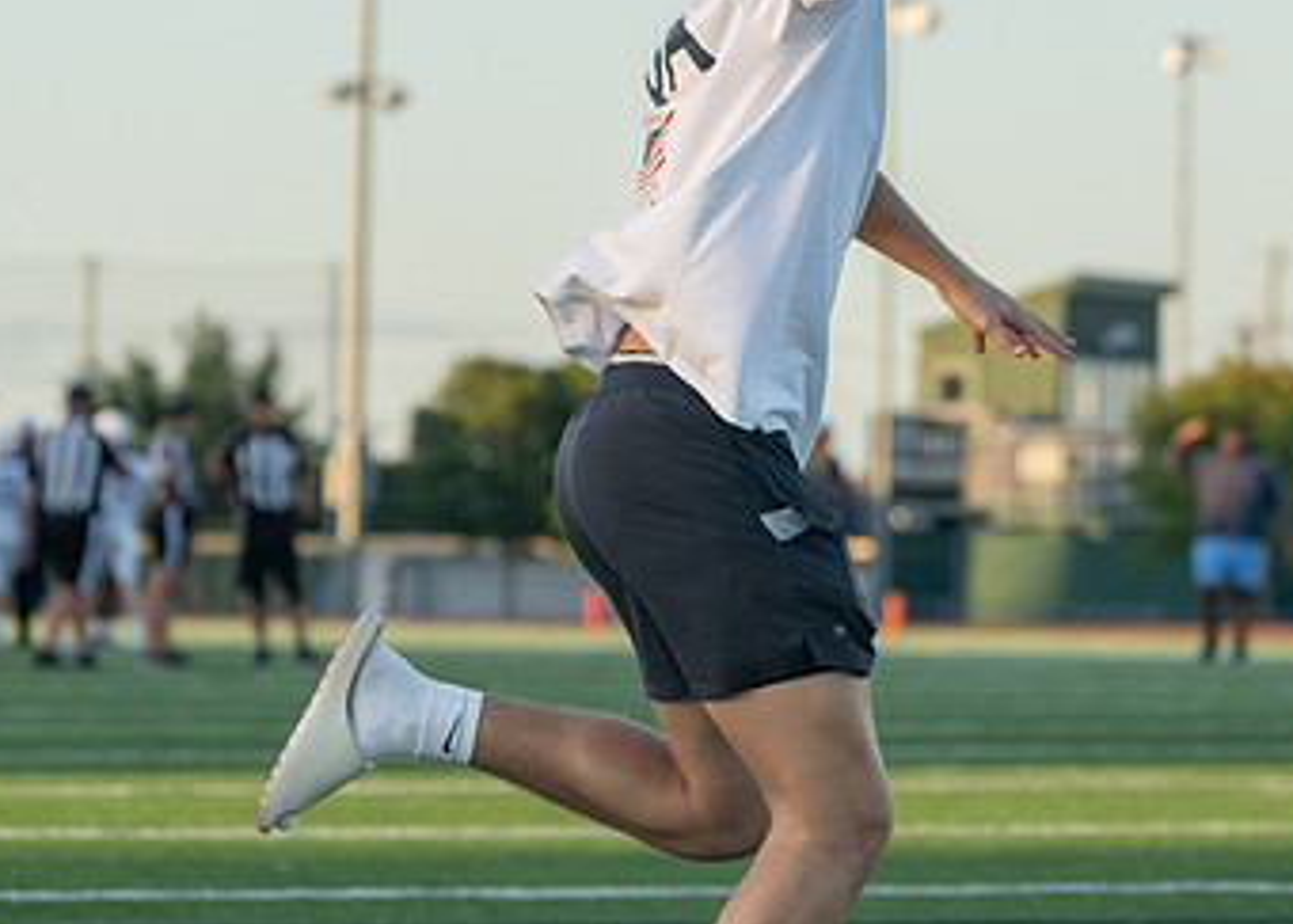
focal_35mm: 263
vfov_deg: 5.5
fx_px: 9660
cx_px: 932
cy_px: 167
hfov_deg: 7.7
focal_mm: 146
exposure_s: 1/1250
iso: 800
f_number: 5.6
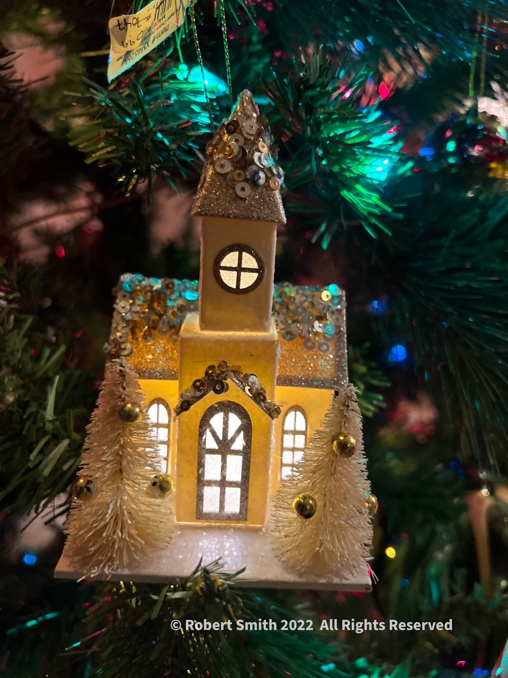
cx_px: 254
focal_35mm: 26
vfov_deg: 67.3
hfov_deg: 53.1
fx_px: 509
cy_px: 339
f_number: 1.5
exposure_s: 1/40
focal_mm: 5.7
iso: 500
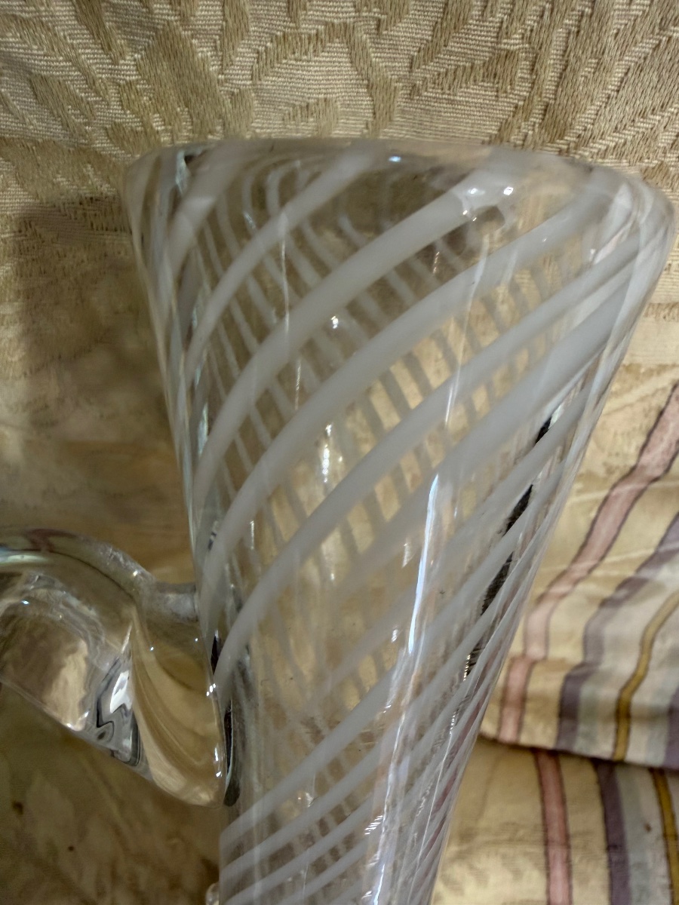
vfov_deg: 67.3
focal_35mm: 26
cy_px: 452
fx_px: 680
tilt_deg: -65.6
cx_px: 340
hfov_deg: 53.1
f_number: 2.2
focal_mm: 2.22
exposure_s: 1/50
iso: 200
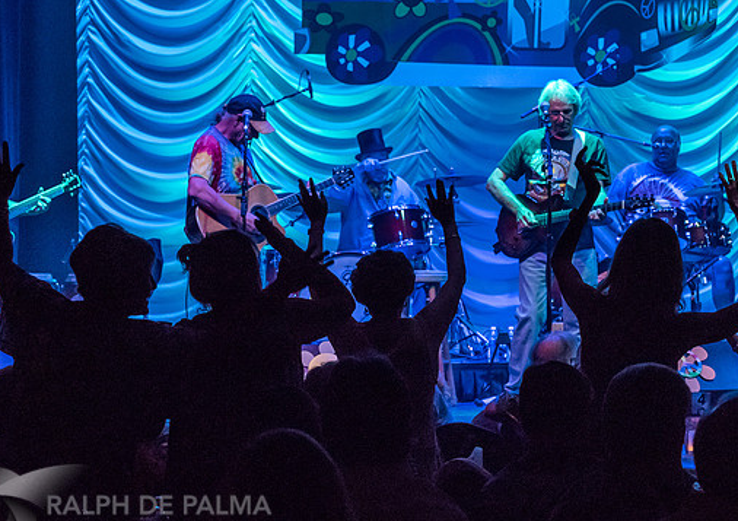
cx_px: 397
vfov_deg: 11.9
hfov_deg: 16.8
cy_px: 310
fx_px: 2505
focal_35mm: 120
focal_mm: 70
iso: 2500
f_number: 5.6
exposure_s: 1/160
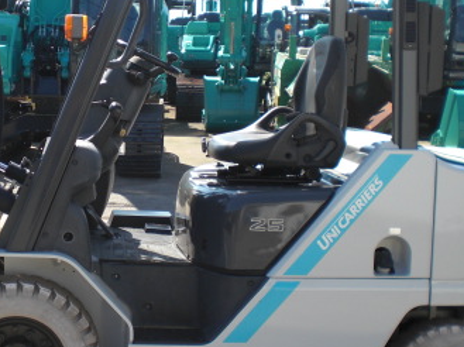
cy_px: 188
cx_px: 144
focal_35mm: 74
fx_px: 991
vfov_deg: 19.9
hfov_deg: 26.2
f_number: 3.1
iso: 64
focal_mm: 6.3
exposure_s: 1/400
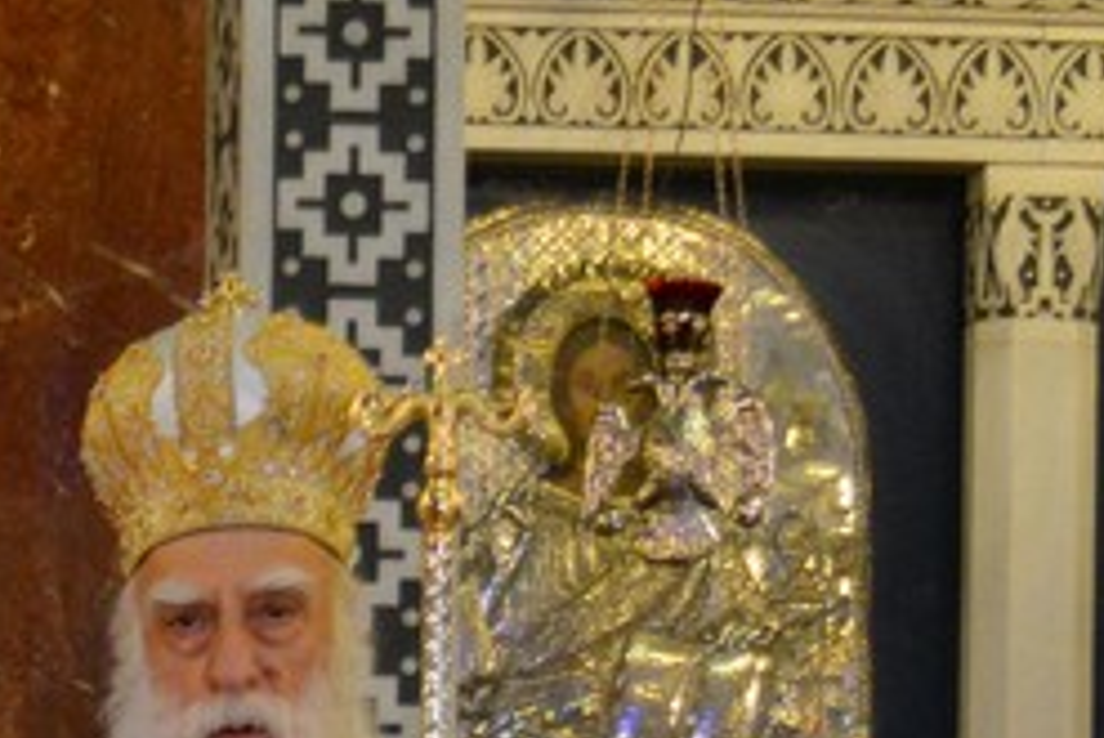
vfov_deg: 9.9
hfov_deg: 14.2
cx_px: -762
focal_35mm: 131
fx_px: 4020
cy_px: 1333
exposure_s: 1/60
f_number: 4
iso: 2500
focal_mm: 24
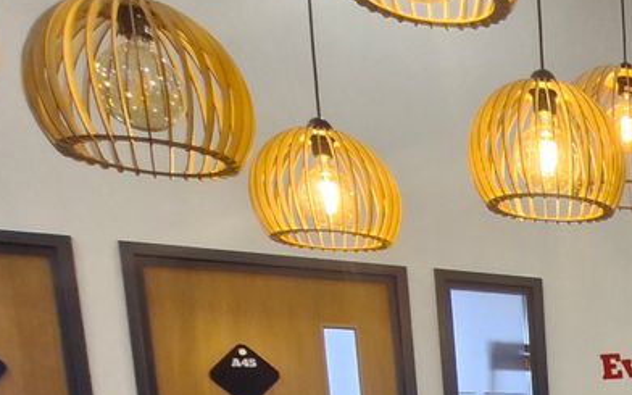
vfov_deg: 25.7
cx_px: 832
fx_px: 672
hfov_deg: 34.5
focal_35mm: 39
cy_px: 572
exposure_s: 1/50
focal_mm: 1.74
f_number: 2.2
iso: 160
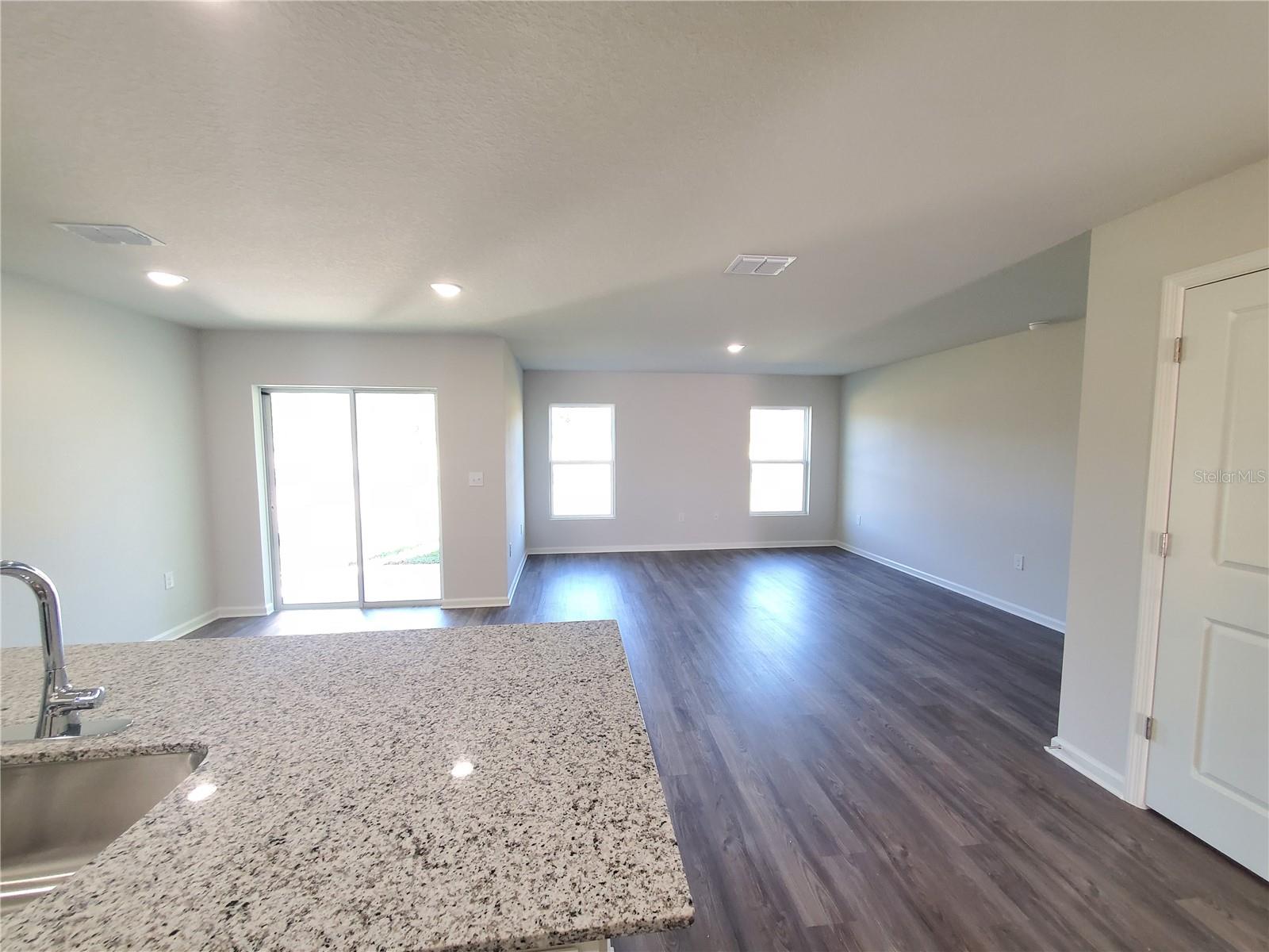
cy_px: 476
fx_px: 477
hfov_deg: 106.2
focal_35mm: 13
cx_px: 634
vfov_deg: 89.9
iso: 250
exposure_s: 1/60
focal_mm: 1.8
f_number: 2.2
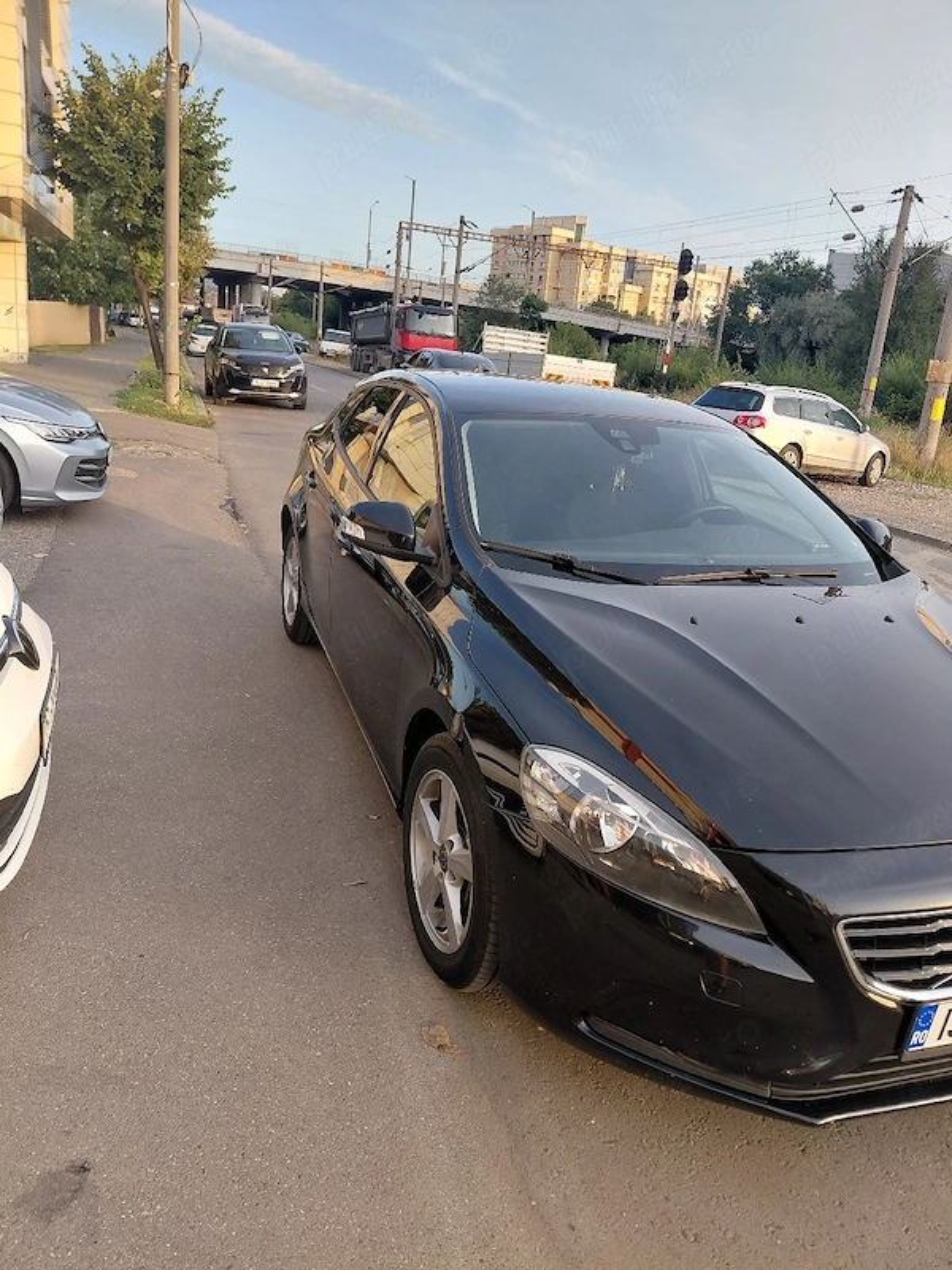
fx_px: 917
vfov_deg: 69.4
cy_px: 635
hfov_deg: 54.9
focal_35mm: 25
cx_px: 476
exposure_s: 1/286
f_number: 1.8
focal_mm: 4.69
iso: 50
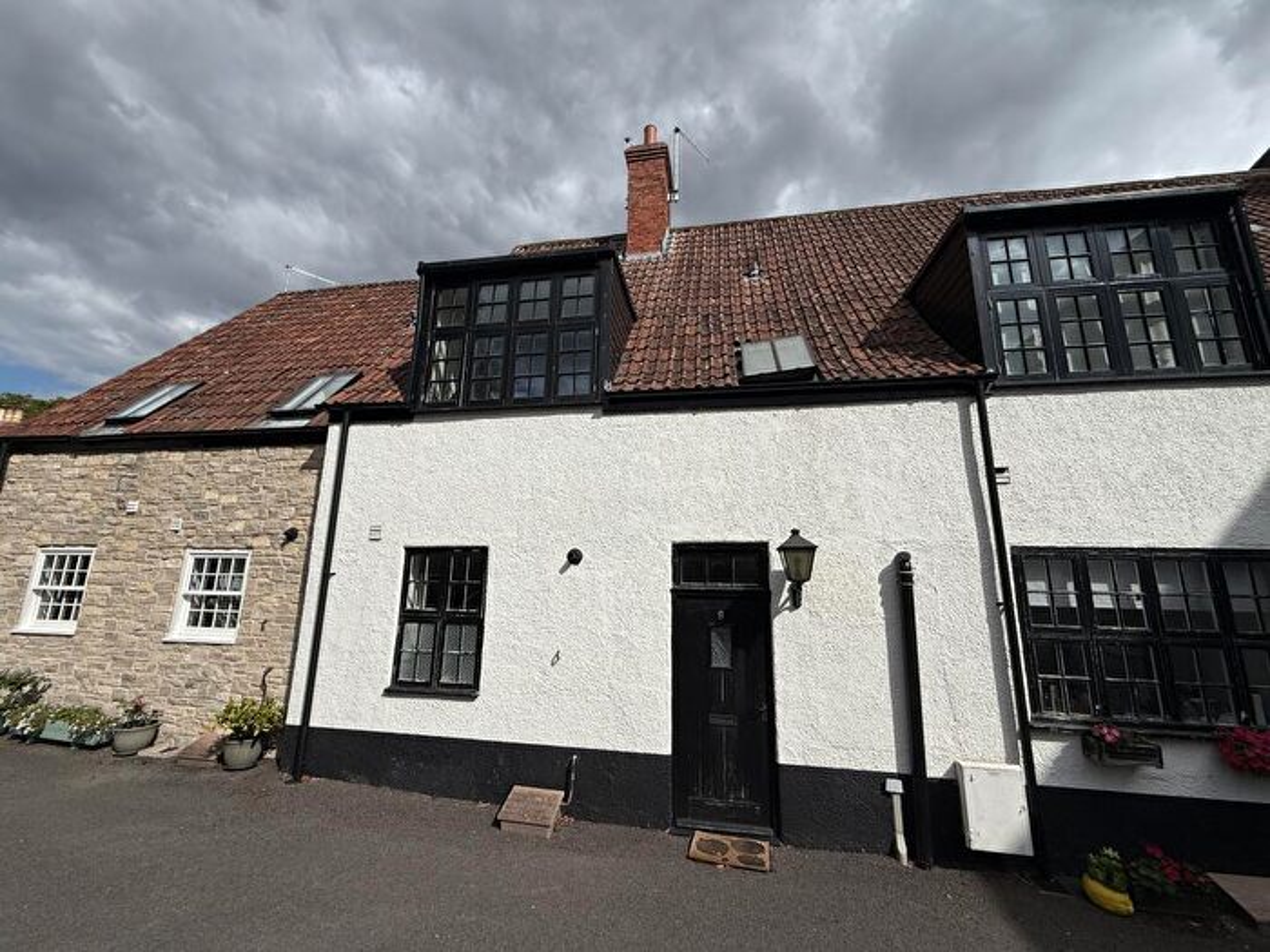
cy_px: 476
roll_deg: -0.9
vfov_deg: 85.7
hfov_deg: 102.1
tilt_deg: +12.5
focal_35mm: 14
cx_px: 635
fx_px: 514
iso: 50
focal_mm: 2.22
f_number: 2.2
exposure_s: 1/6803
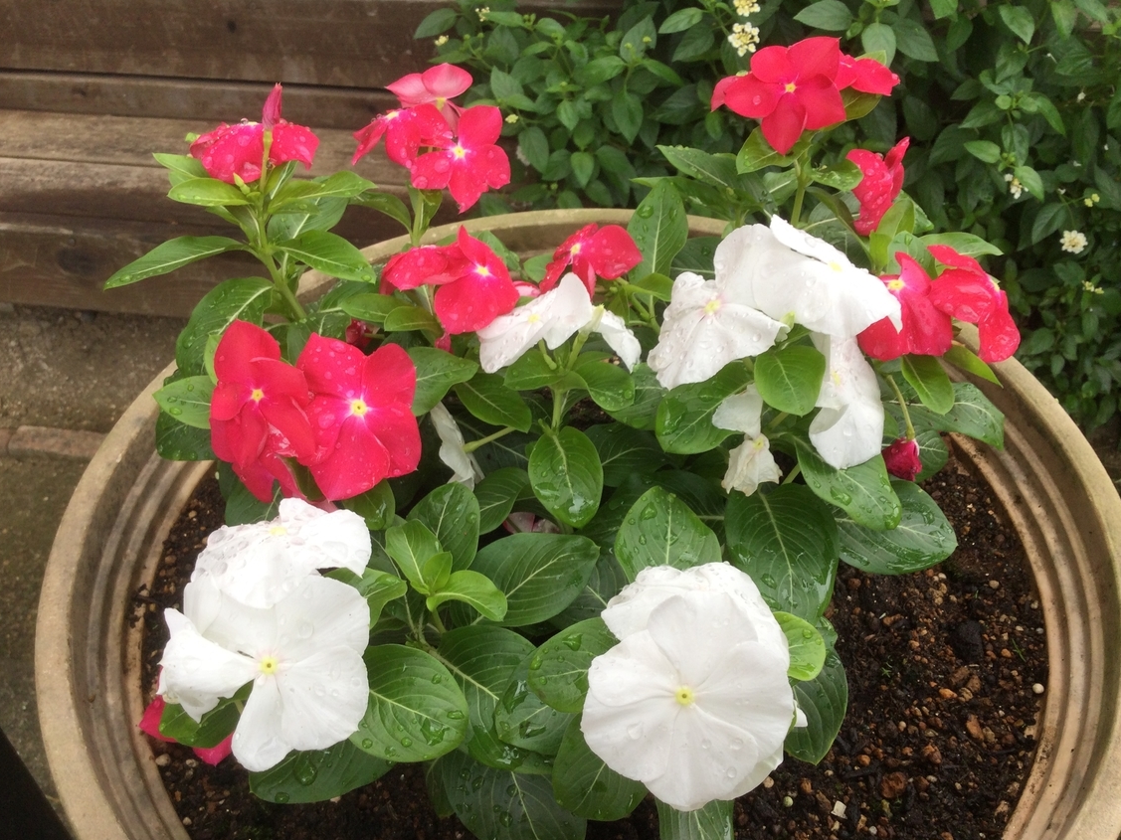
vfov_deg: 42.9
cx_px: 568
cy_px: 433
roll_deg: +2.0
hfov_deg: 55.4
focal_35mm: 33
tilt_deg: -44.3
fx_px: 1069
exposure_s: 1/60
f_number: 2.4
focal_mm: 3.3
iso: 25
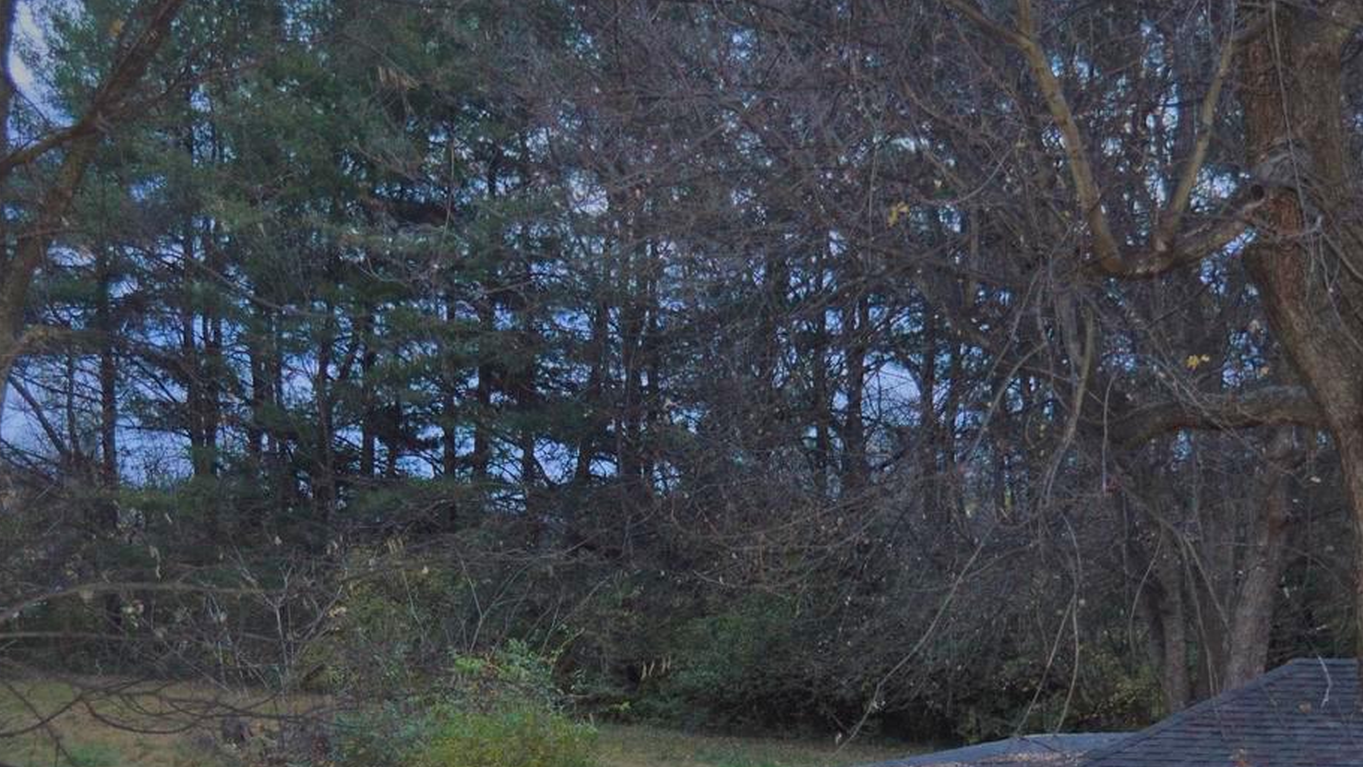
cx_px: 646
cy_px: 750
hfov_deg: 24.1
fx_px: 3188
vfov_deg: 13.6
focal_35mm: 88
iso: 400
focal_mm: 25
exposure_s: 1/60
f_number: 4
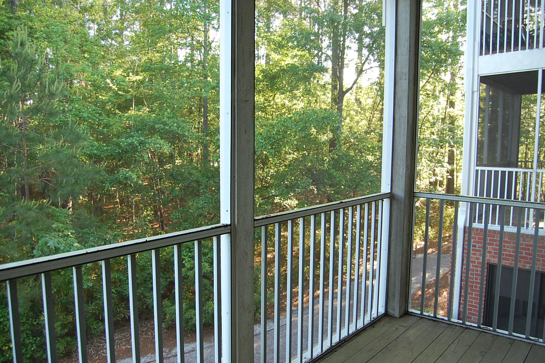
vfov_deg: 47.8
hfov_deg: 67.4
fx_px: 408
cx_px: 272
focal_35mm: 27
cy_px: 182
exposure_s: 1/60
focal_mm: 18
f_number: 4
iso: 400
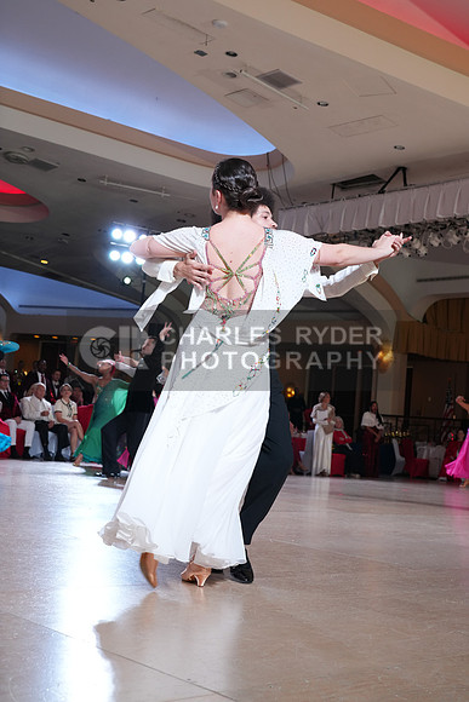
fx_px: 898
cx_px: 234
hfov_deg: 29.3
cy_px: 351
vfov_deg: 42.7
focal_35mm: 46
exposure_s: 1/200
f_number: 5.6
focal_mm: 46
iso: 1000
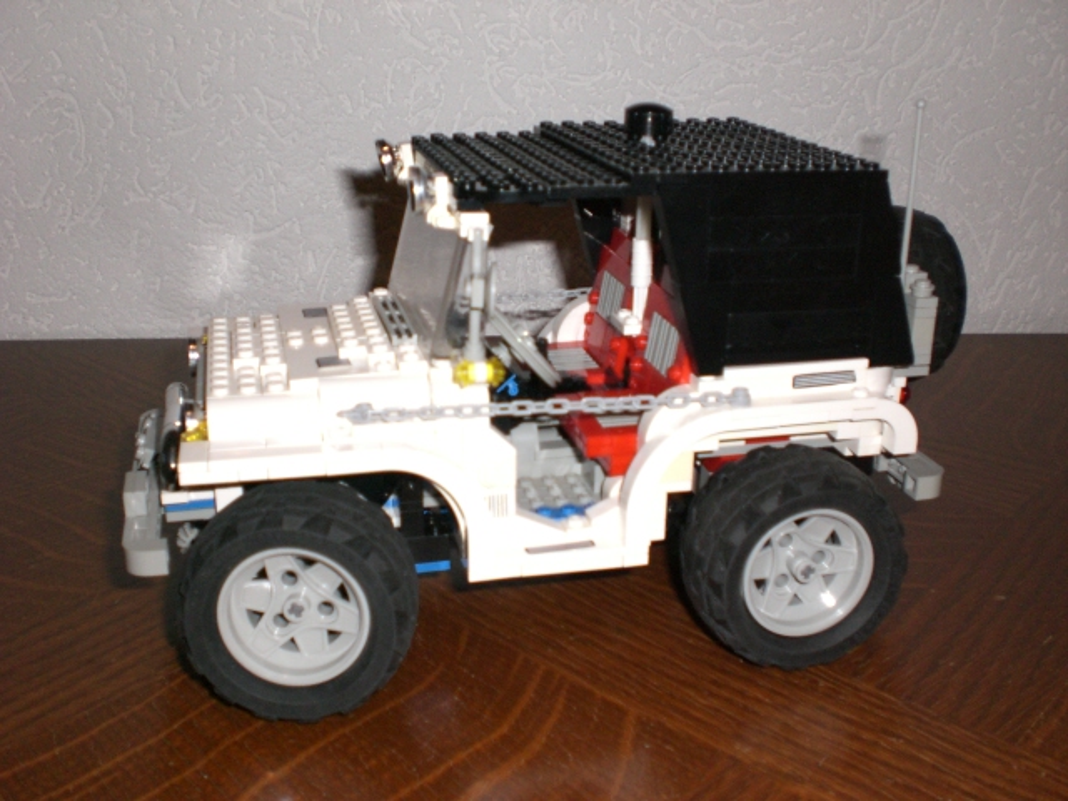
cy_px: 400
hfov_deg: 49.0
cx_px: 534
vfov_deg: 37.7
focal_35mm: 38
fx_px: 1172
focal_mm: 6.3
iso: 200
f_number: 3.1
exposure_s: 1/60
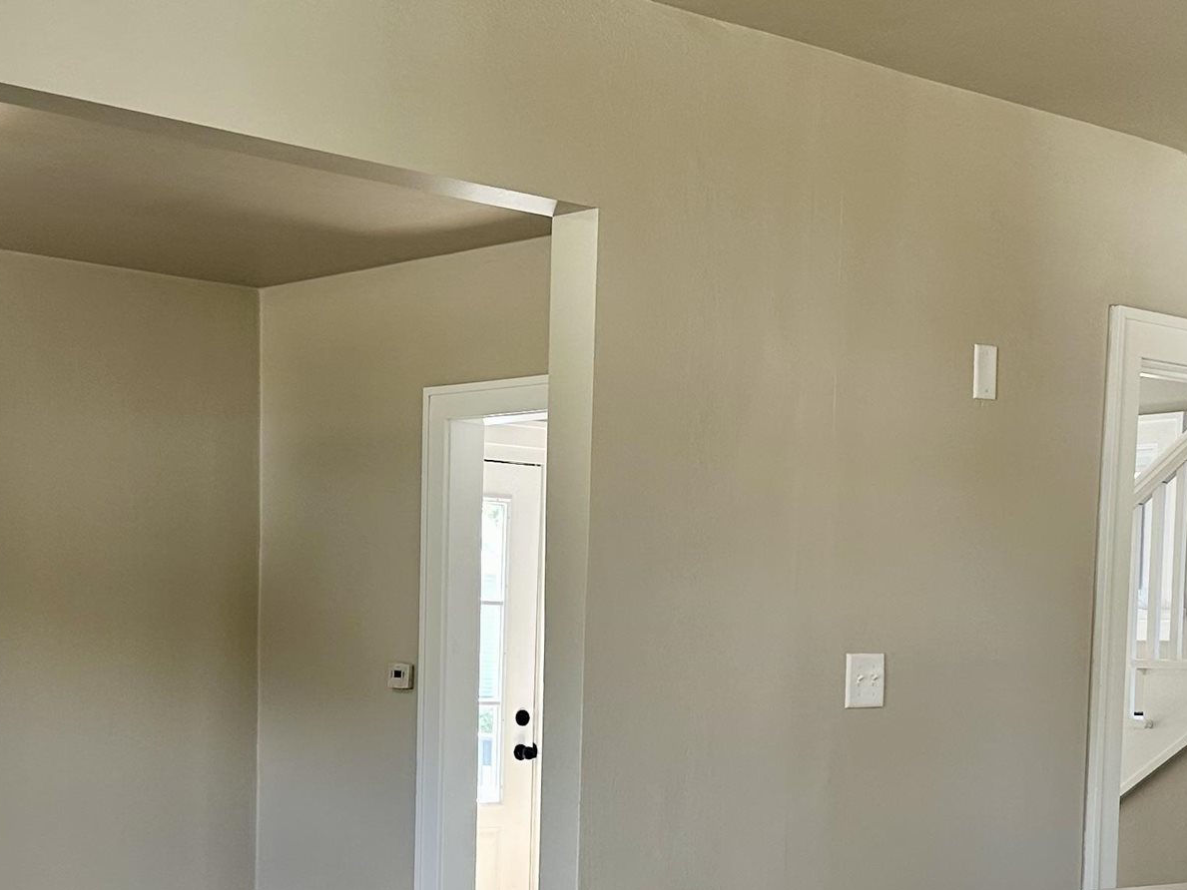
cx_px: 592
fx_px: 2126
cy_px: 766
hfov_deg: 31.2
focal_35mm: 62
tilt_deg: -3.5
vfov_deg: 23.2
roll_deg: -1.6
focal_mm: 6.86
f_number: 1.78
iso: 100
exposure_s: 1/120
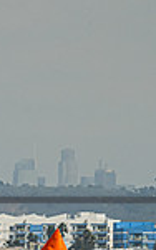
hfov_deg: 0.9
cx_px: -286
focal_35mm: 1395
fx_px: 9471
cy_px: 311
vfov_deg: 1.5
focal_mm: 290
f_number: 10
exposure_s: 1/1250
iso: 320
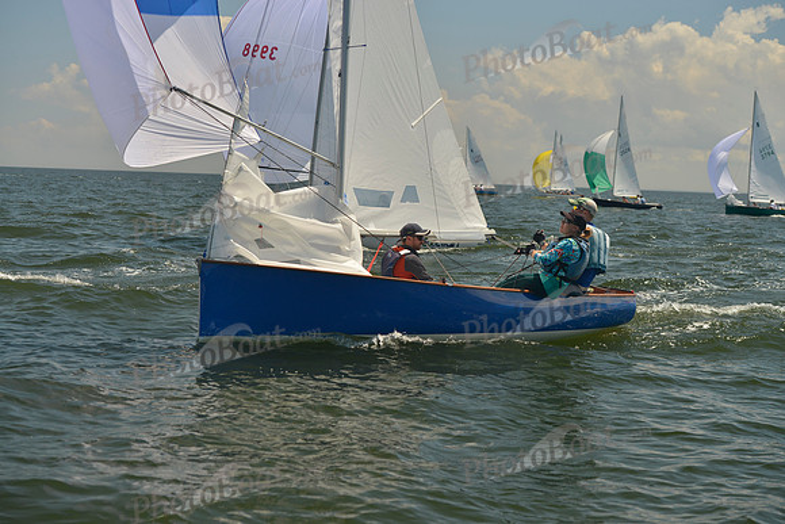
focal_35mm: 70
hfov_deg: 28.8
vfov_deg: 19.5
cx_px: 392
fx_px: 1527
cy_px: 262
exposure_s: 1/800
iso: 200
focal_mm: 70
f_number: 6.3
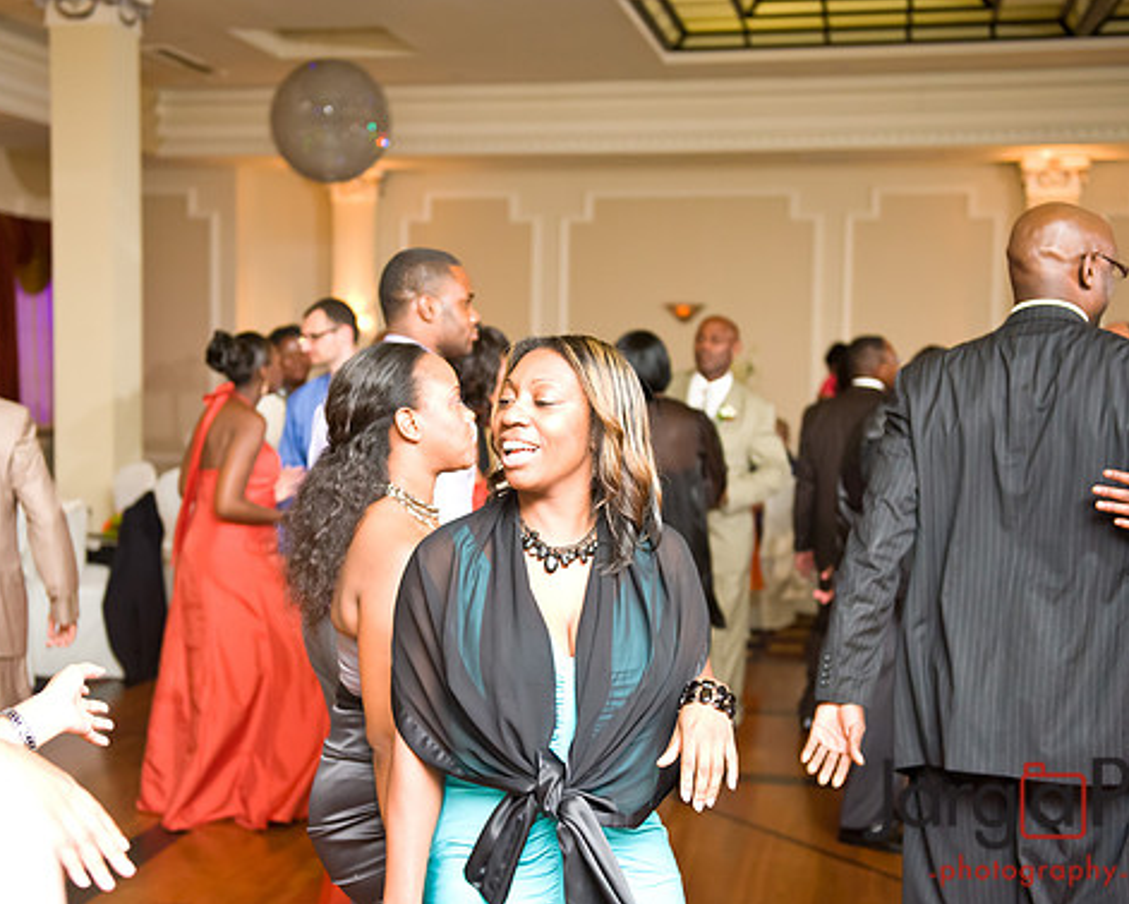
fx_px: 1738
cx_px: 527
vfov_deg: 29.1
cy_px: 458
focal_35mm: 52
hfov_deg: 36.0
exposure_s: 1/125
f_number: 3.2
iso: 3200
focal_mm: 45
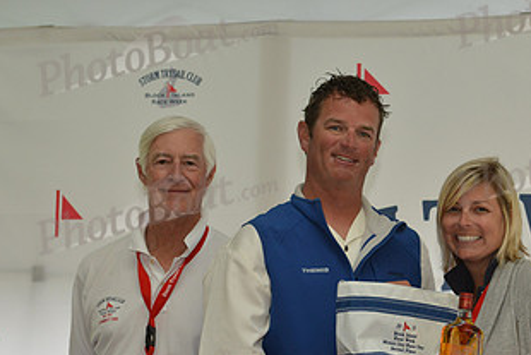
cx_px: 368
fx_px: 1933
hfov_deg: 15.6
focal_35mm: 131
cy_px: 275
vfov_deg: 10.5
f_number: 4.5
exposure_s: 1/250
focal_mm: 70
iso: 1600
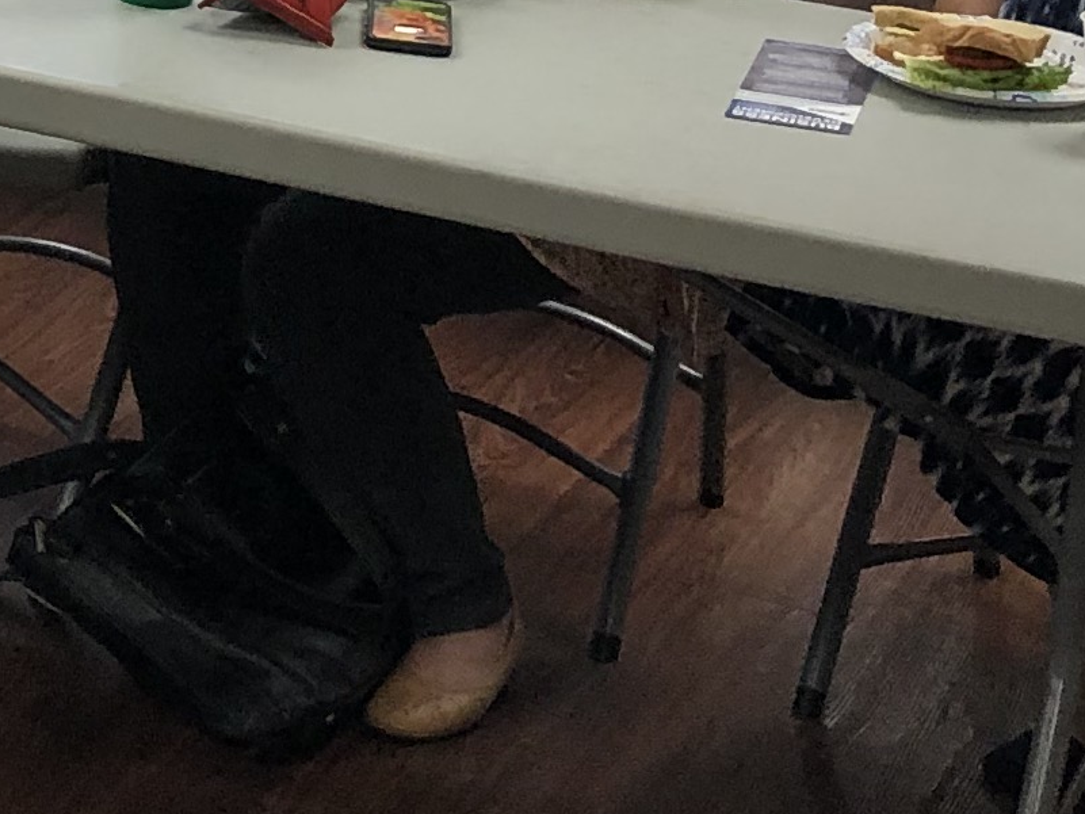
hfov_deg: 13.3
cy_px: -542
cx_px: -446
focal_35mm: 141
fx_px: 4420
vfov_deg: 10.1
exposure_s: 1/40
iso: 25
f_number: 1.8
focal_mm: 4
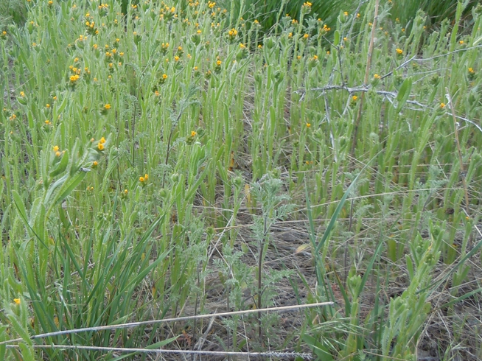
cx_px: 123
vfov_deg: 30.9
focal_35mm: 47
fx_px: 654
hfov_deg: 39.4
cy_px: 187
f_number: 3.5
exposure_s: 1/320
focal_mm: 5.4
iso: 100
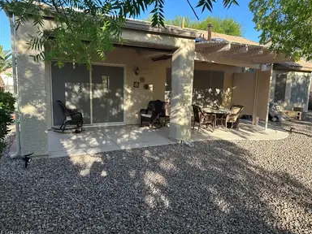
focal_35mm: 25
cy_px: 117
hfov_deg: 69.4
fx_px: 225
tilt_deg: -7.9
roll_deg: -1.0
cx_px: 162
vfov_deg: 54.9
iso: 80
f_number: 1.78
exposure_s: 1/816
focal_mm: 6.86
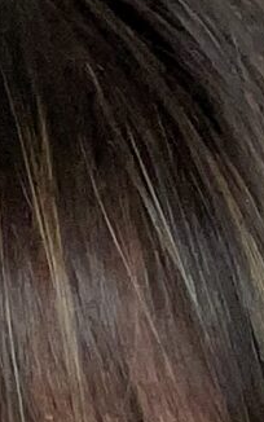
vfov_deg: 7.3
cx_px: 1007
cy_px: 1305
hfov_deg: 4.8
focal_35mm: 250
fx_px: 2875
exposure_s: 1/60
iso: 80
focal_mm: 2.71
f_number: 2.2
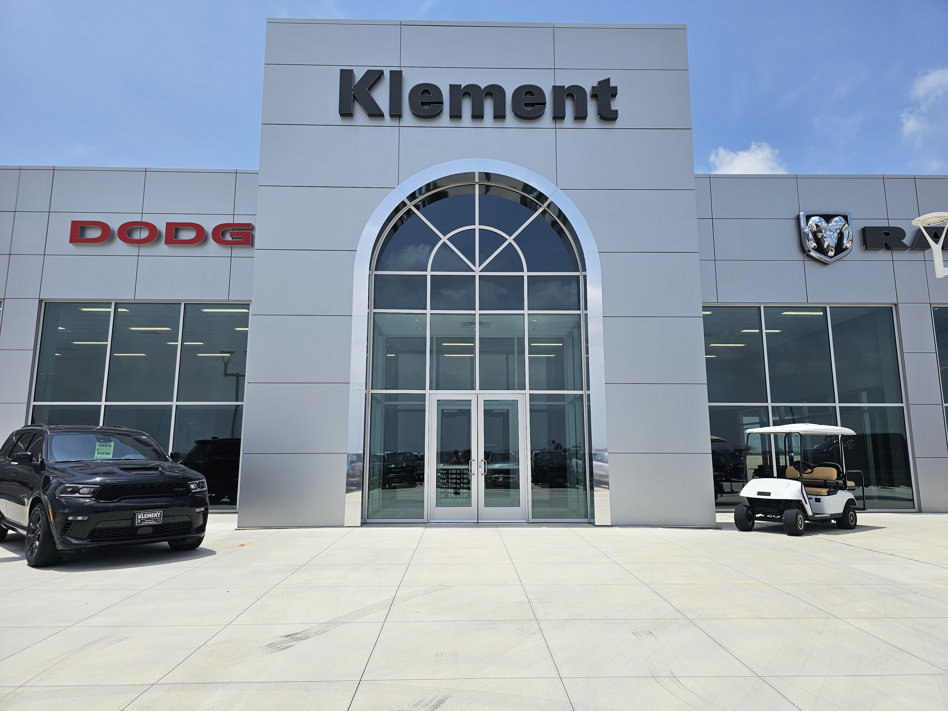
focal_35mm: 23
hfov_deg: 73.9
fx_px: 630
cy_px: 356
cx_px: 474
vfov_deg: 58.9
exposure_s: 1/1746
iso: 10
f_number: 1.7
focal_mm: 6.3
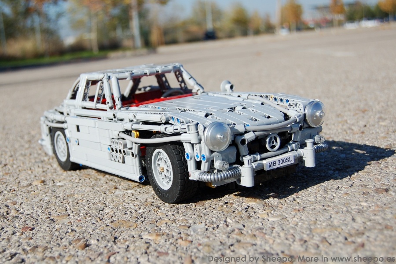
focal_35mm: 42
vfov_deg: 31.9
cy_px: 132
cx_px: 198
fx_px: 462
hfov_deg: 46.4
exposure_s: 1/1250
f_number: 4.2
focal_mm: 28
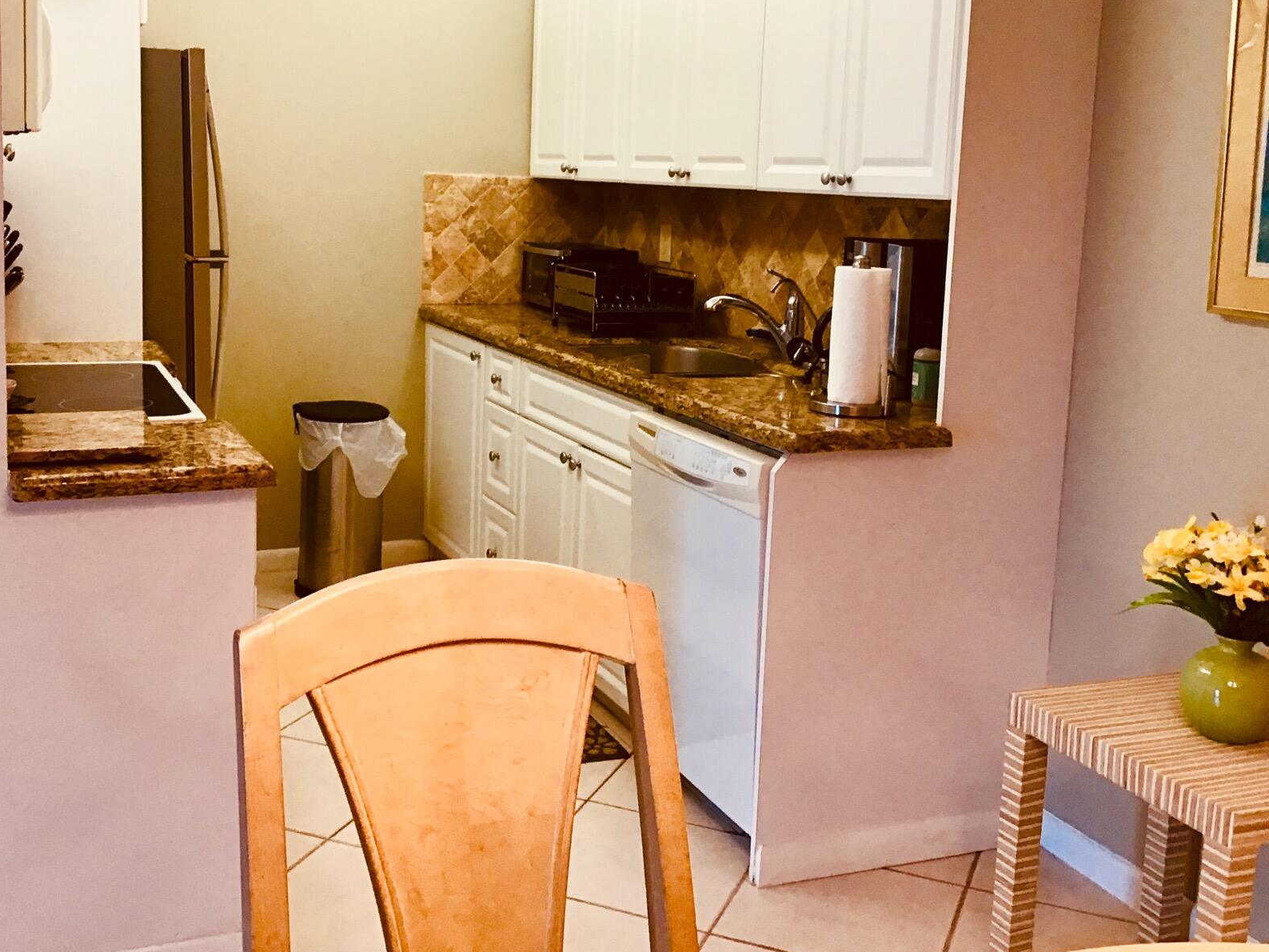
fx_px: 1466
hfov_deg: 46.7
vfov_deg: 35.8
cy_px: 369
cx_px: 578
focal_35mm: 40
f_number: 2.4
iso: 64
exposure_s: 1/30
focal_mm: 3.3
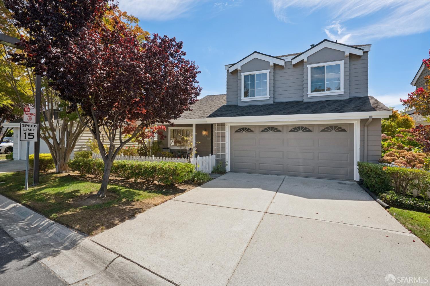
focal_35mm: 17
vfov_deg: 70.4
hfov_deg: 93.3
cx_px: 215
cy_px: 143
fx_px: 203
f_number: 8
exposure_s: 1/1000
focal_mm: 17
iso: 640
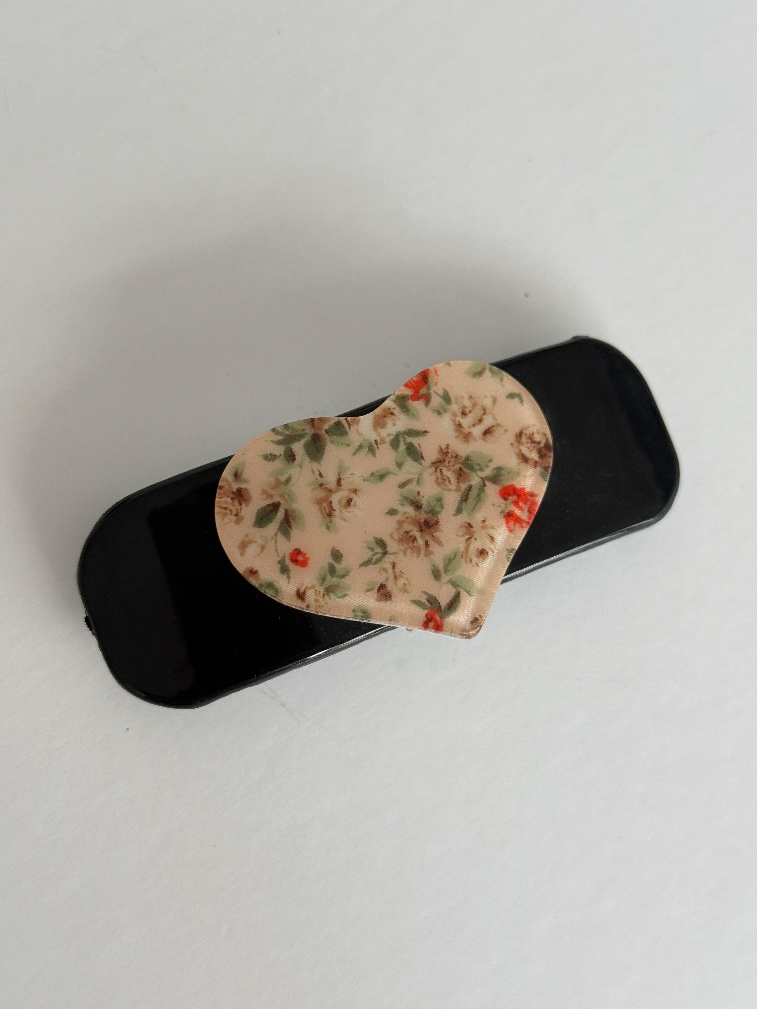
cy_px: 504
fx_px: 1400
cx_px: 378
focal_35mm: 48
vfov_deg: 39.7
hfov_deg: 30.3
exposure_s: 1/100
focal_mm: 6.76
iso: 100
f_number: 1.78
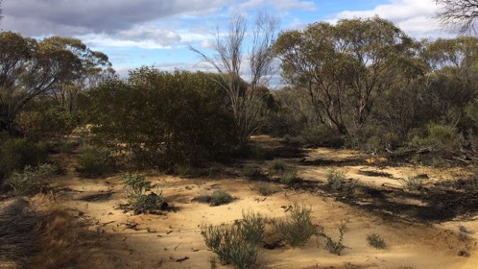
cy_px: 84
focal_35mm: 33
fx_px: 418
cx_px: 236
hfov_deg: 59.5
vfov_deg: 35.2
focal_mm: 4.15
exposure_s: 1/1368
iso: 32
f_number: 2.2
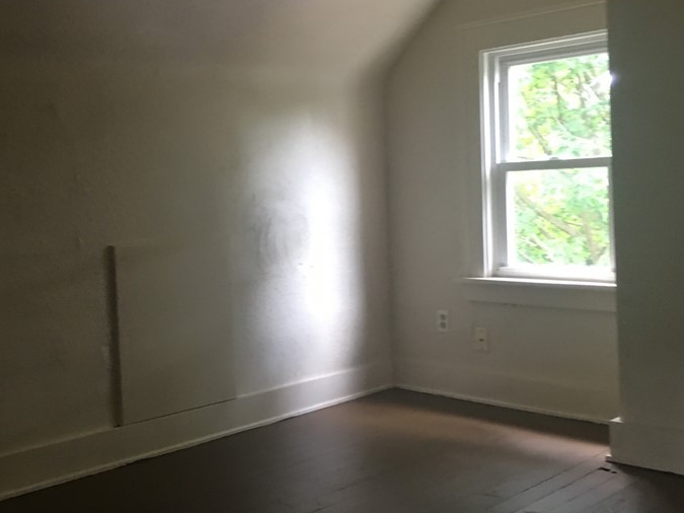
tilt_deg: -4.9
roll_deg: +0.9
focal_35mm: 44
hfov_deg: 42.5
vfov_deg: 32.9
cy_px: 247
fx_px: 869
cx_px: 242
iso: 64
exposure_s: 1/15
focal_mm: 4.15
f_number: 2.2
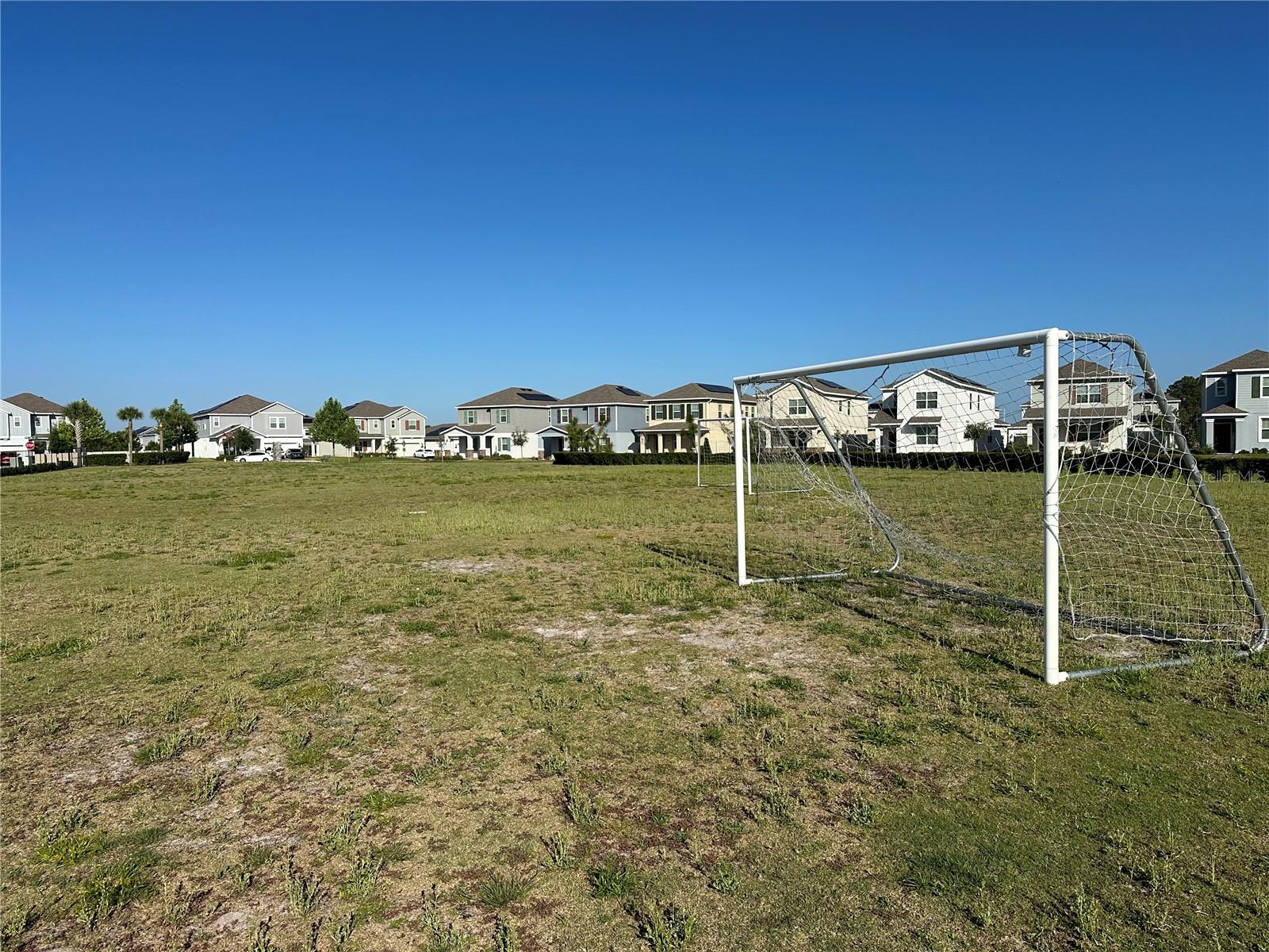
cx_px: 634
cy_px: 476
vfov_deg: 56.8
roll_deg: +0.9
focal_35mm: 24
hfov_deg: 71.6
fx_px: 880
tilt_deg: -1.5
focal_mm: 6.86
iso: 80
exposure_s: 1/7042
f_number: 1.78
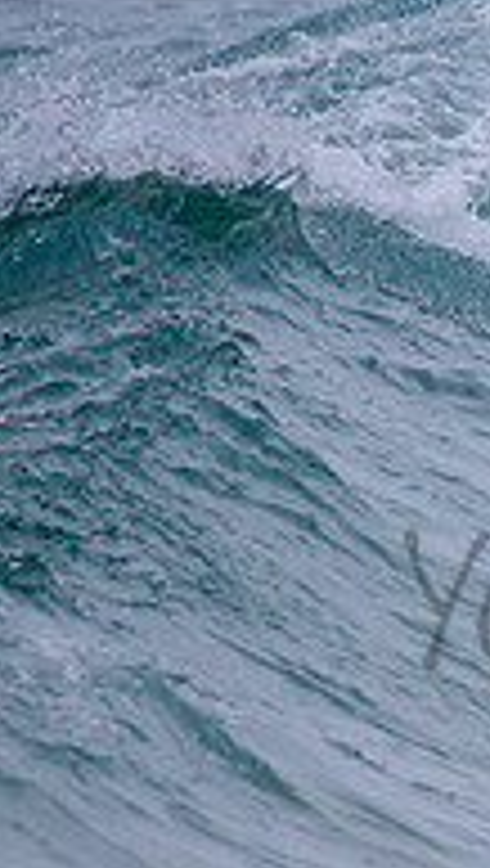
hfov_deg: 0.6
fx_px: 44398
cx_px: 948
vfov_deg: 1.1
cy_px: 492
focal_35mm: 1928
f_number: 5.6
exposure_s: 1/2000
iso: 125
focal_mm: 500
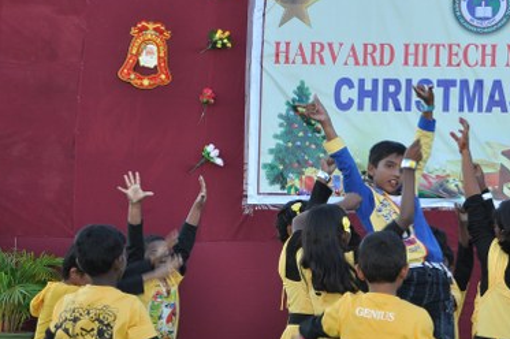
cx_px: 414
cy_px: 252
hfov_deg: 18.7
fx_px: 1529
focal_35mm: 108
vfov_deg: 12.6
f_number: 5.6
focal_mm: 42
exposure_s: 1/125
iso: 400
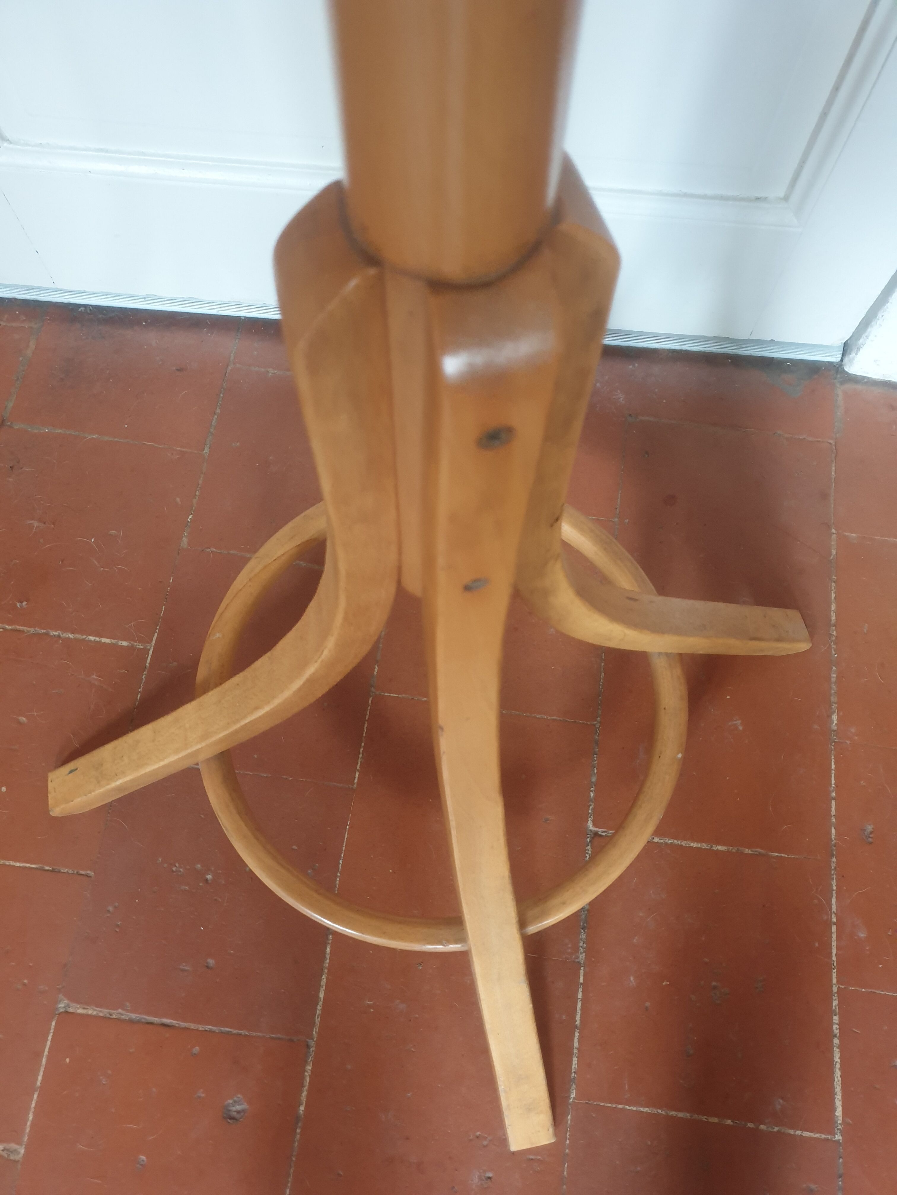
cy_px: 598
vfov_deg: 67.3
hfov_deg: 53.1
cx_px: 448
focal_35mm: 26
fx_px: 898
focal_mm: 4.3
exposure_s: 1/16
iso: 250
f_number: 1.5
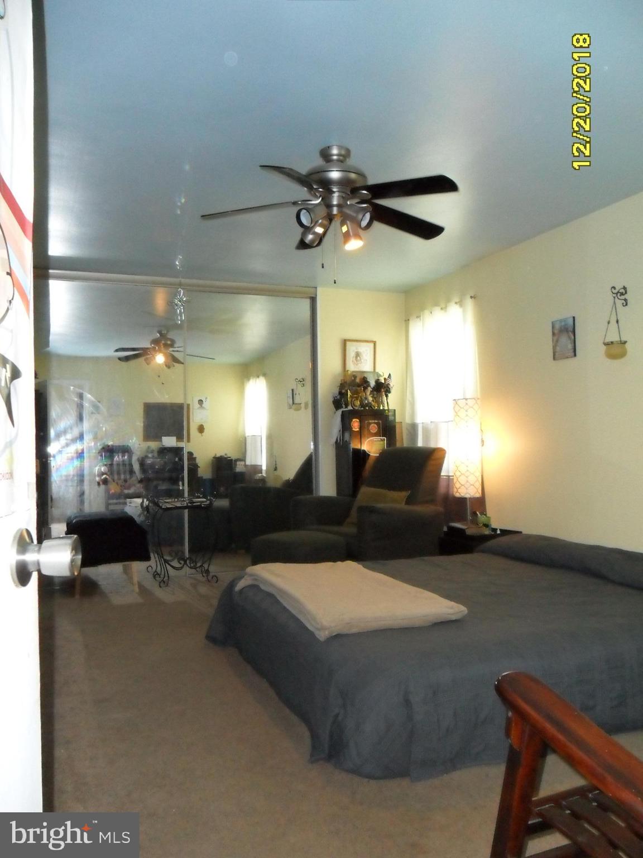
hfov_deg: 51.4
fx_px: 669
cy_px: 429
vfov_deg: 65.3
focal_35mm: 27
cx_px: 322
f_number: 3.5
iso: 400
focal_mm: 4.9
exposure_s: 1/45
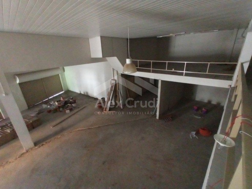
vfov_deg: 49.8
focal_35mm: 28
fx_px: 204
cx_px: 126
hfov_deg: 63.4
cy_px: 94
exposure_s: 1/17.1
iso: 1866
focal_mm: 1.65
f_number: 2.2
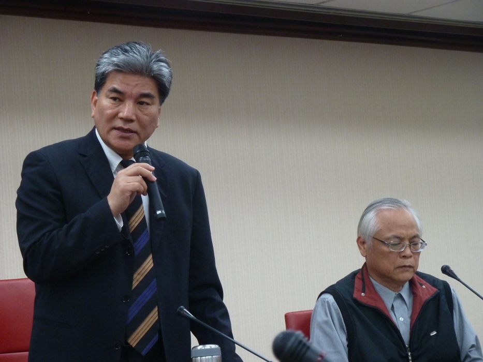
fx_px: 1661
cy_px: 181
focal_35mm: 119
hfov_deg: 16.5
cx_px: 242
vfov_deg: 12.5
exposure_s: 1/30
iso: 400
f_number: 4.4
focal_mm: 19.5
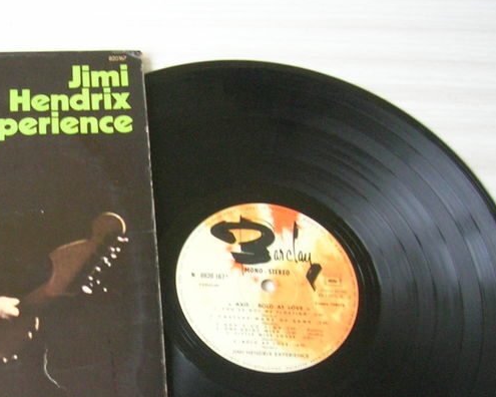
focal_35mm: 67
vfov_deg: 22.5
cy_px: 315
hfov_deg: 27.2
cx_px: 42
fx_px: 984
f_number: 2.9
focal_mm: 5.7
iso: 152
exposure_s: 1/4.2
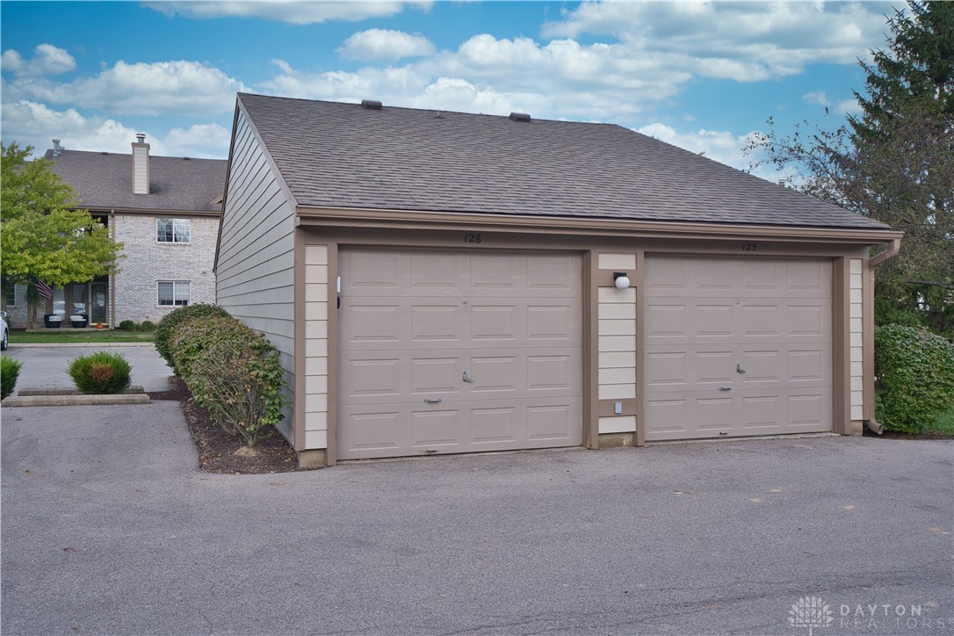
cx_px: 477
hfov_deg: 57.2
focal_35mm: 33
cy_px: 318
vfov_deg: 40.0
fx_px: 874
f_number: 10
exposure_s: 1/50
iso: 100
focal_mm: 33
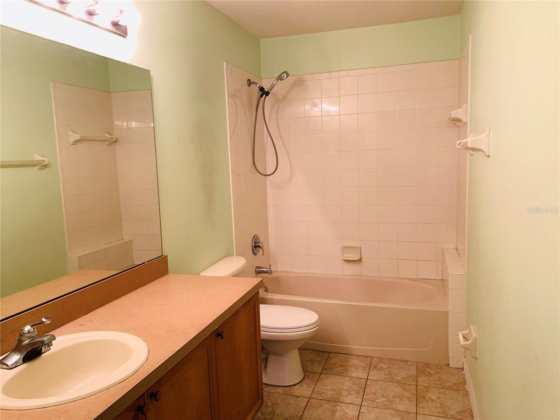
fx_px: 421
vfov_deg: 53.1
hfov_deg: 67.3
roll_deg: +2.6
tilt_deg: -8.1
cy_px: 210
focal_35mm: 26
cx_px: 280
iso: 160
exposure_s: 1/60
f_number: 1.8
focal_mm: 4.25
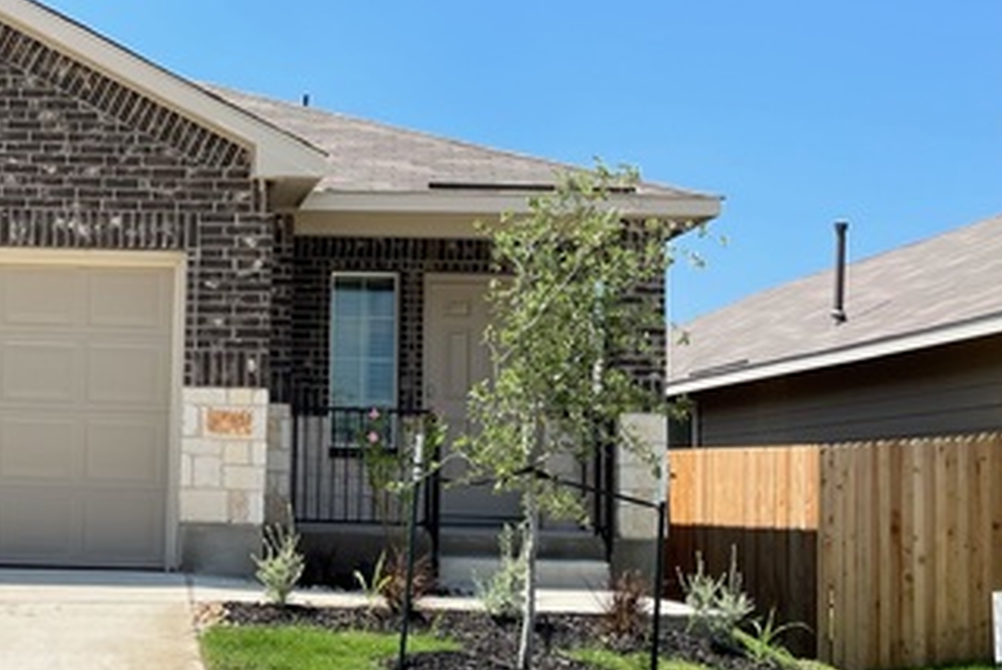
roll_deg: -1.5
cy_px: 401
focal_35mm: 54
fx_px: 1504
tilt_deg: +3.3
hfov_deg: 34.7
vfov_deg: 25.1
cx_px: 94
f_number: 1.6
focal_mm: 5.1
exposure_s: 1/3135
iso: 50
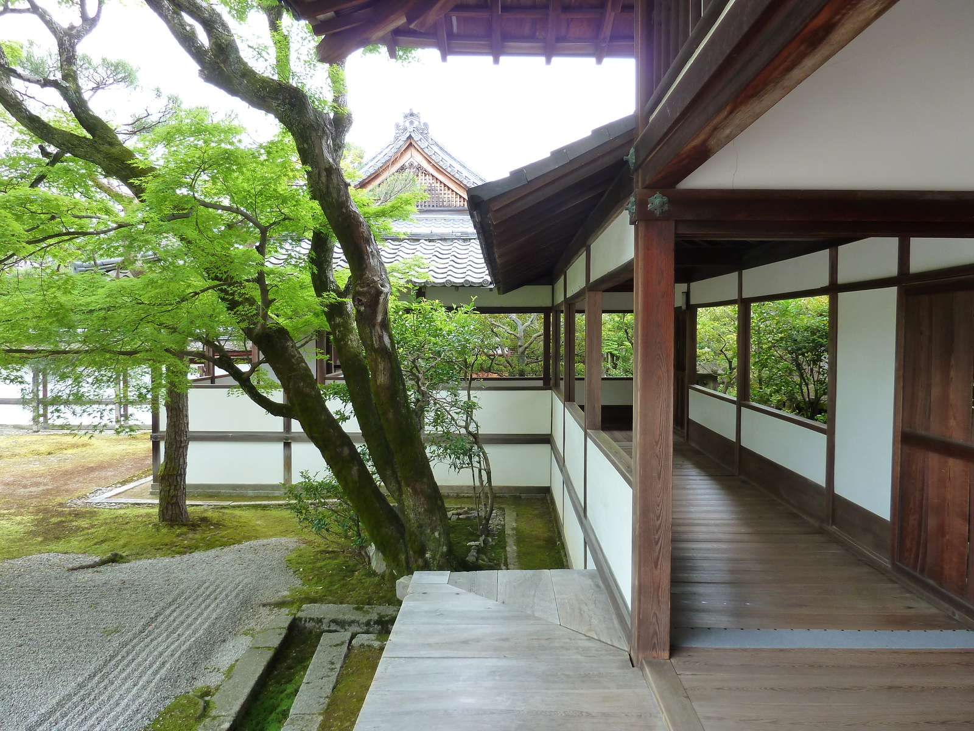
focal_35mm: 25
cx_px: 487
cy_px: 366
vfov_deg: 54.9
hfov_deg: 69.4
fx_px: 703
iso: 125
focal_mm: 4.1
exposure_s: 1/40
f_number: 3.3
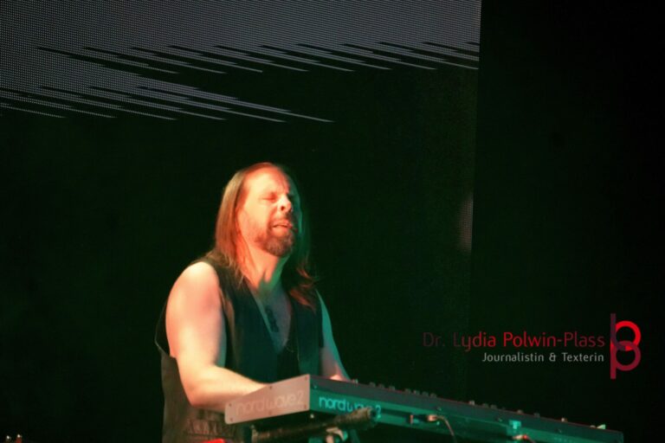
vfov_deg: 5.0
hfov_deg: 7.5
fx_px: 5070
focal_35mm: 274
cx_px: 332
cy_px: 222
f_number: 6.3
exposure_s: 1/60
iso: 6400
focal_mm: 183
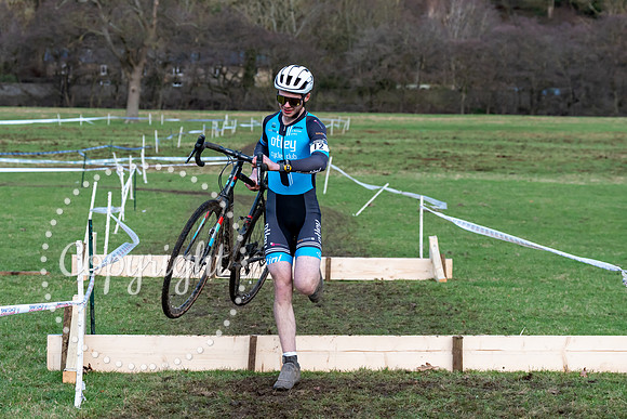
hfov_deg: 21.6
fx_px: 1644
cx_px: 300
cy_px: 141
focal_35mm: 94
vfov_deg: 14.5
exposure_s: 1/1000
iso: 2000
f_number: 4
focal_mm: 70
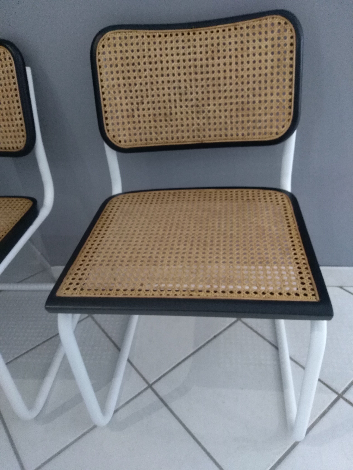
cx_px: 176
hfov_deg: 53.1
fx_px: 354
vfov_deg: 67.3
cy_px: 235
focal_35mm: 26
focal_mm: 3.54
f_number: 2
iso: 718
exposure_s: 1/33.3
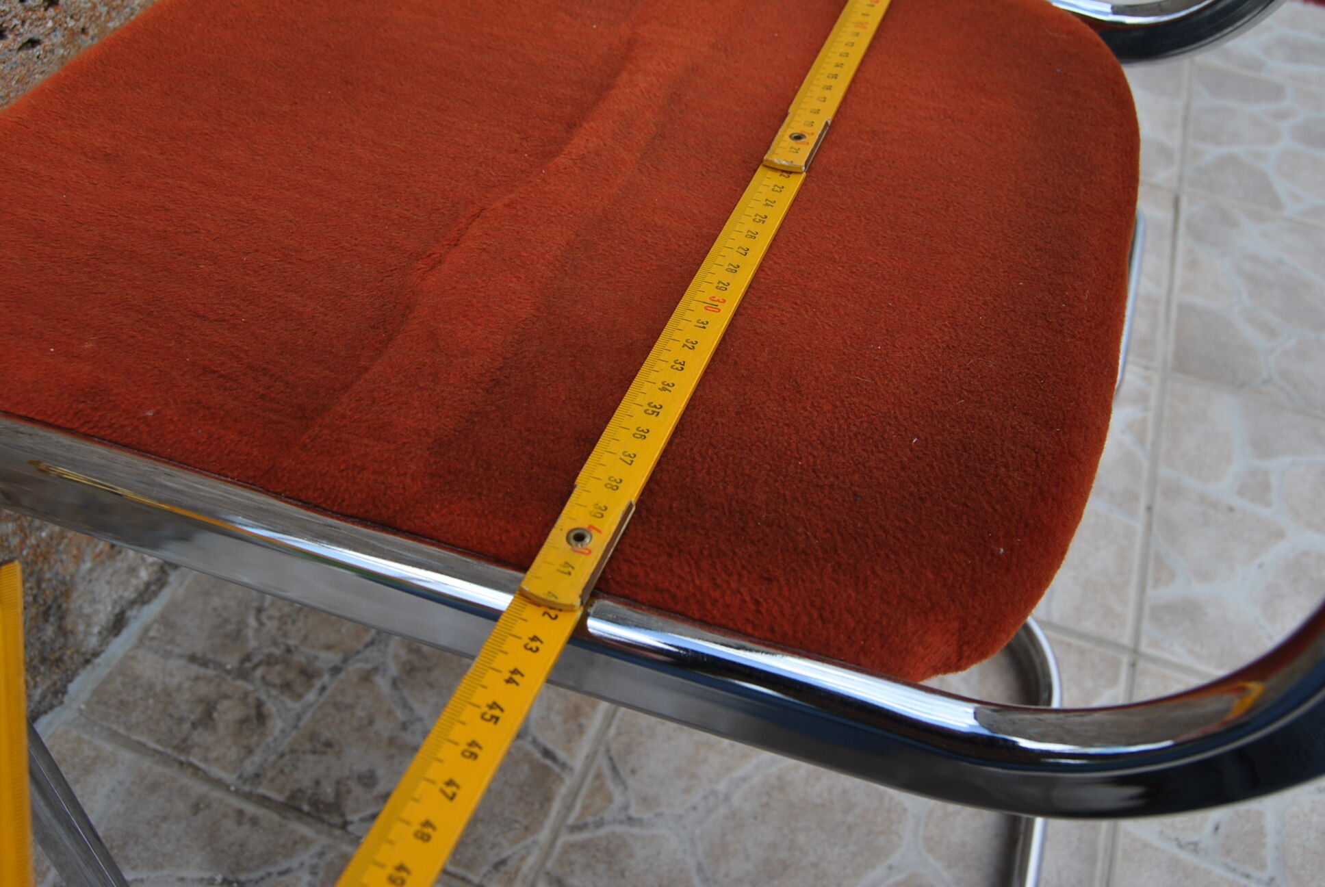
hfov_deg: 57.2
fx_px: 1216
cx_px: 662
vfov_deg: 40.1
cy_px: 444
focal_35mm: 33
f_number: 7.1
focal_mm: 22
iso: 100
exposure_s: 1/200
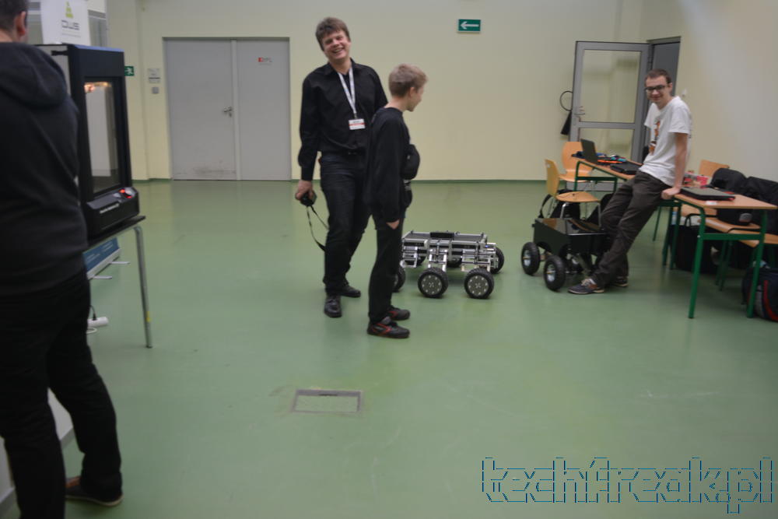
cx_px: 389
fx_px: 681
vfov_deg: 41.7
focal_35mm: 32
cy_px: 260
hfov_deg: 59.5
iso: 400
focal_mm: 21
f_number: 4
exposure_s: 1/60
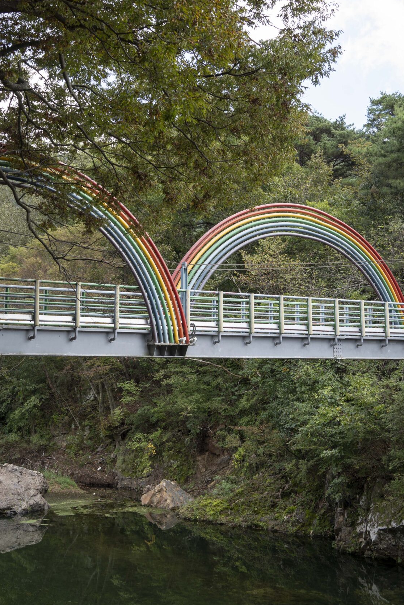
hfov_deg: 26.0
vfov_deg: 38.1
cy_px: 249
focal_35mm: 52
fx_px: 875
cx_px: 207
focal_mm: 34
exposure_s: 1/80
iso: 100
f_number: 5.6
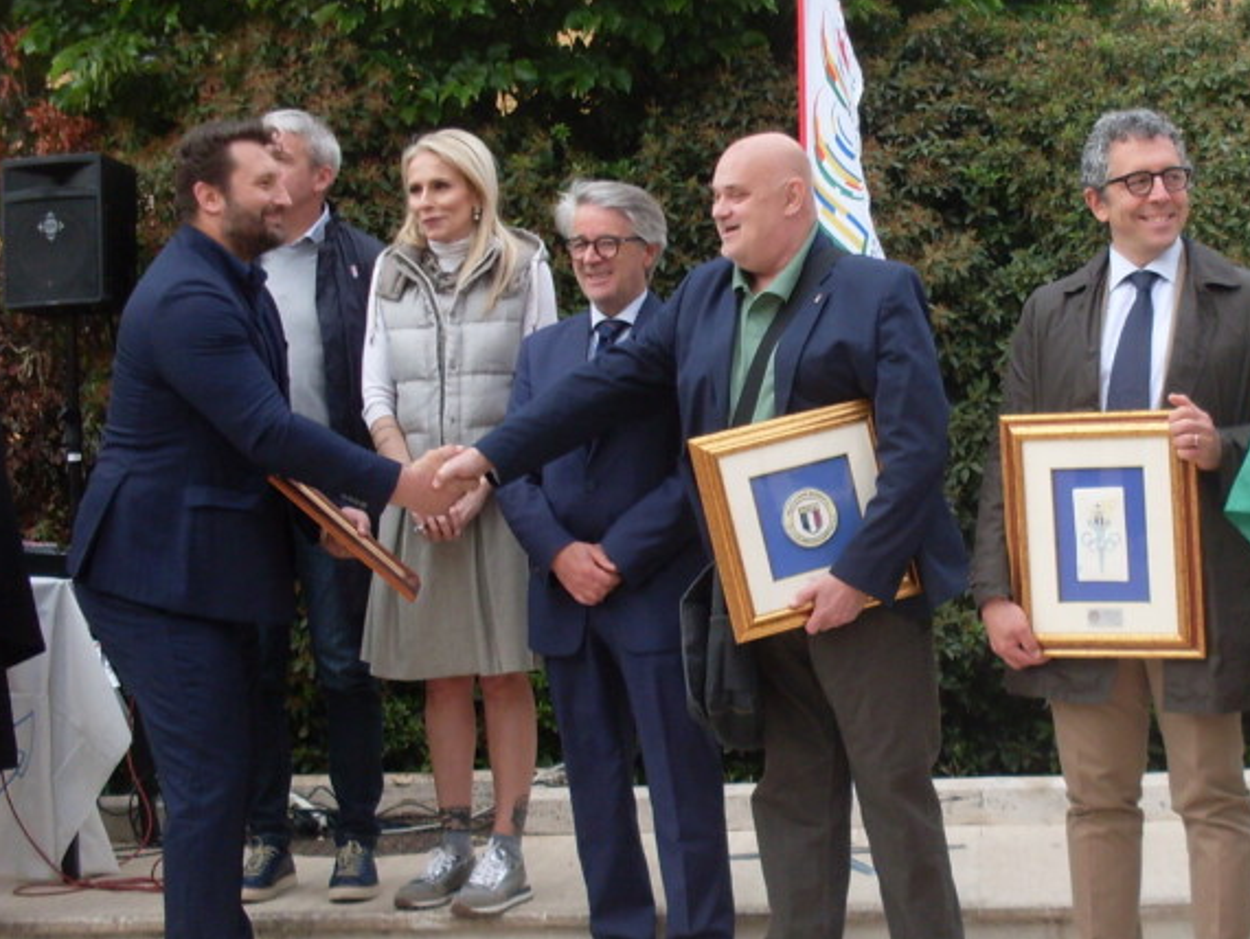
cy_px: 538
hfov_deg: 29.8
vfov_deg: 22.9
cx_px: 925
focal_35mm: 64
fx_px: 2312
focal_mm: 6.3
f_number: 2.8
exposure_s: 1/125
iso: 80
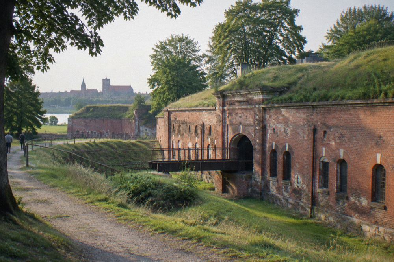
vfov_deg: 28.6
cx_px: 197
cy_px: 131
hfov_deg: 41.9
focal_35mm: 47
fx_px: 514
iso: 320
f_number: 5
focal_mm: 47
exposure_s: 1/800
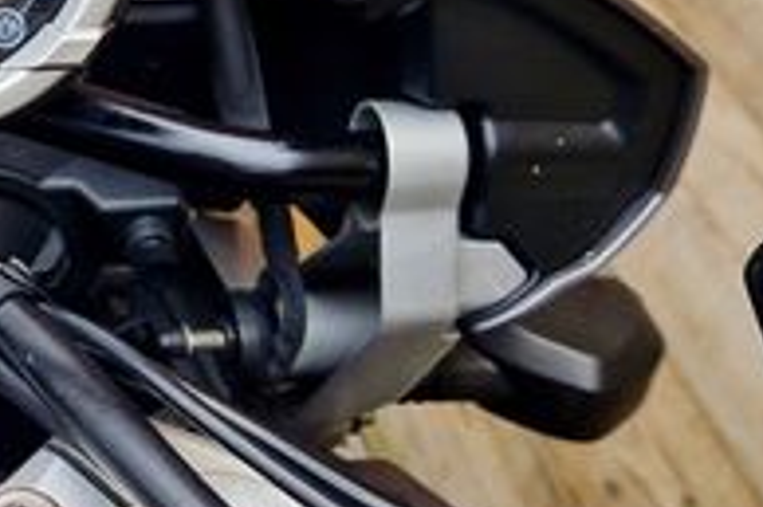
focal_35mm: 79
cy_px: 126
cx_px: -201
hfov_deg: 23.1
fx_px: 1673
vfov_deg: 17.1
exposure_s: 1/307
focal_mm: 5.4
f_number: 1.8
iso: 50
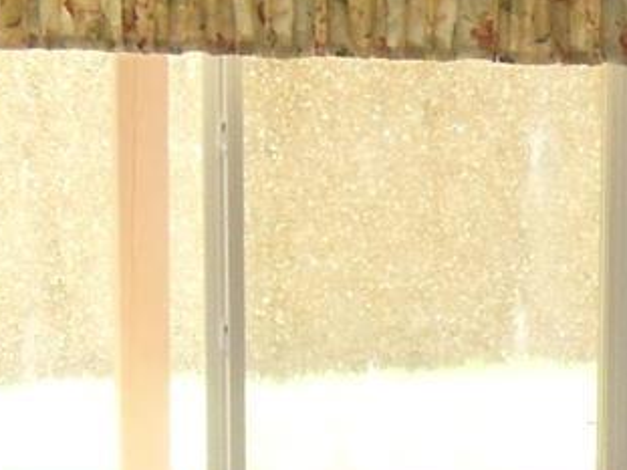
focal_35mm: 180
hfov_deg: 10.2
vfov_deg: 7.7
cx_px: 1196
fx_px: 3259
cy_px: 1128
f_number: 3.2
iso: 200
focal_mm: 6.3
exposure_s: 1/45
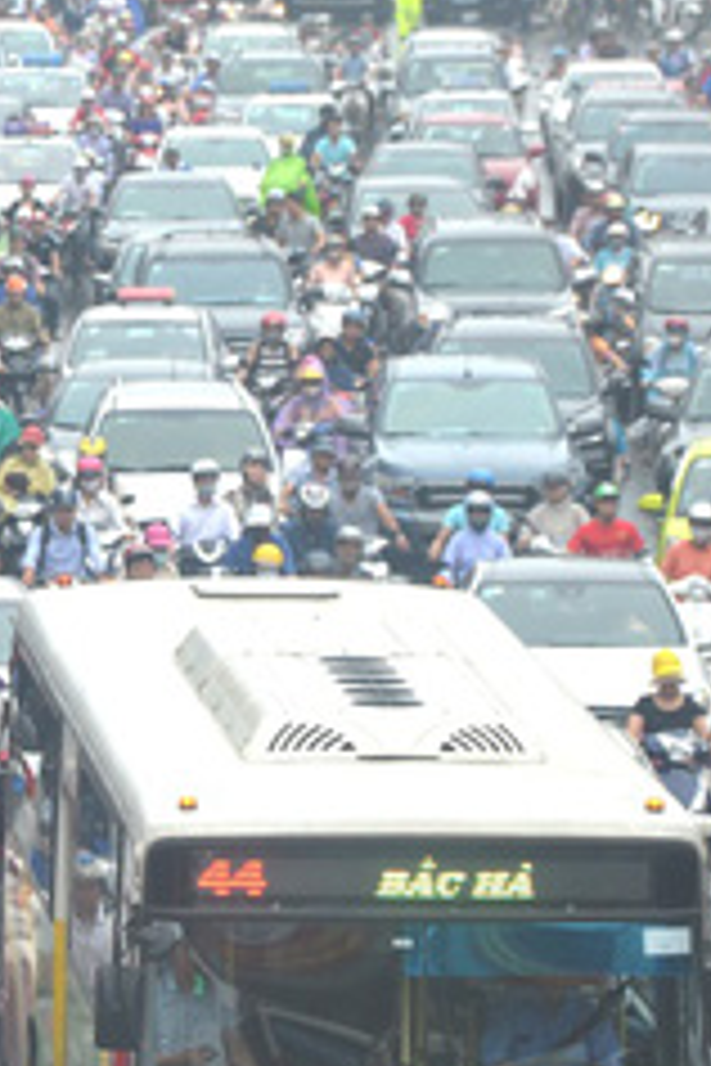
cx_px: 81
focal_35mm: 358
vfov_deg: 5.8
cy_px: 387
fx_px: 10609
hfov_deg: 3.8
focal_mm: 105
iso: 200
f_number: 6.3
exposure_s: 1/200
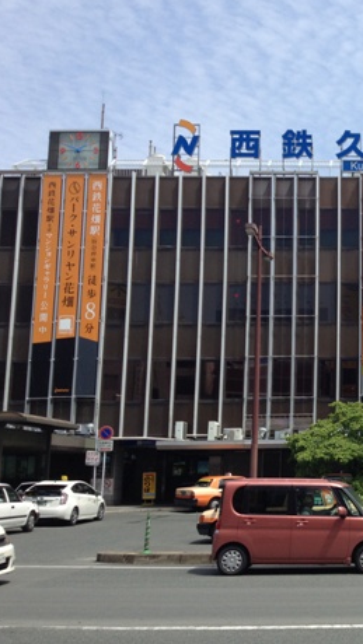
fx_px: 906
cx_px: 432
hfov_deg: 21.1
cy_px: 330
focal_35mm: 53
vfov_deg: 39.2
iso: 50
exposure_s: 1/1493
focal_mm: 4.28
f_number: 2.4
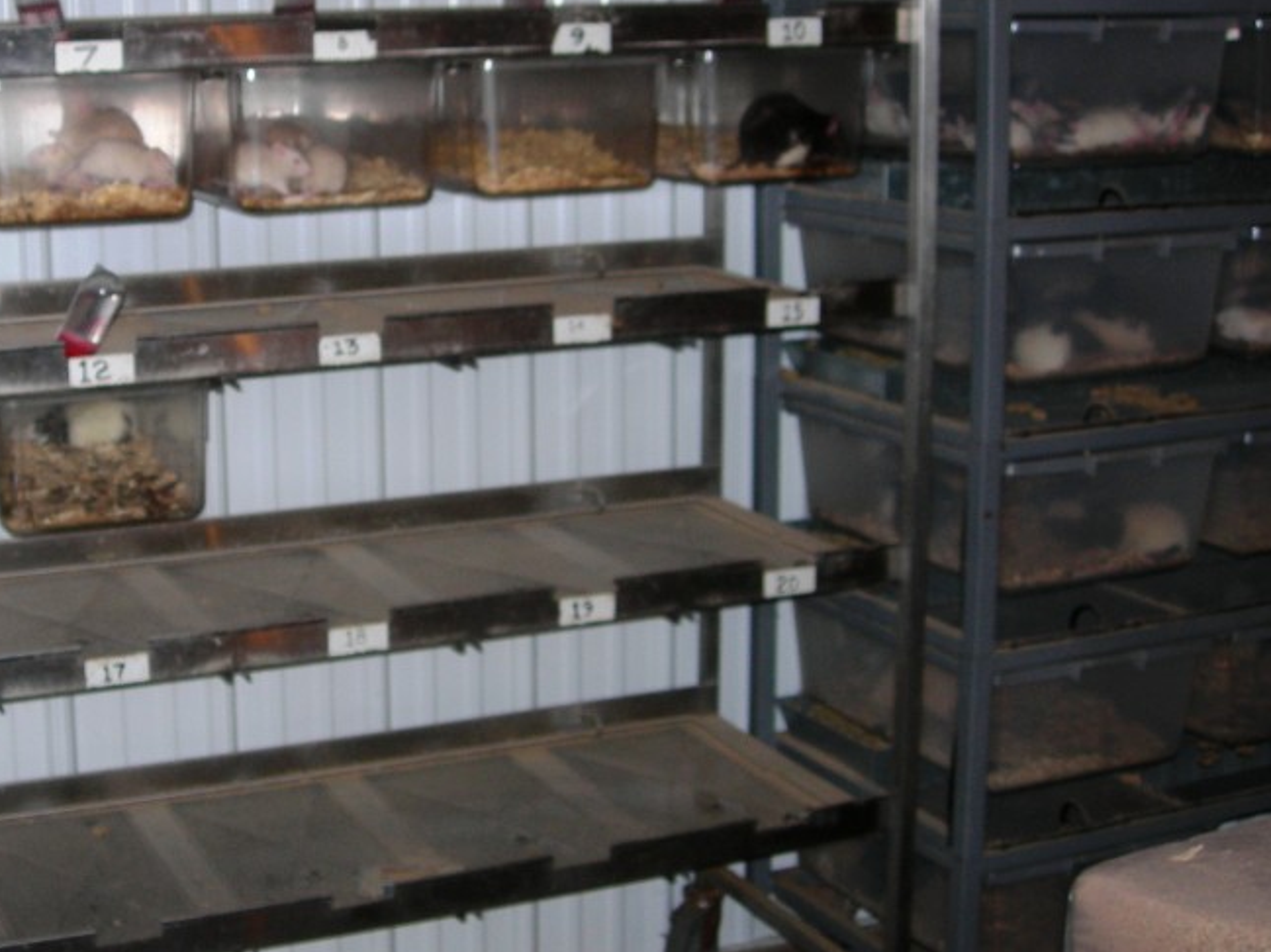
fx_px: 2202
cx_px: 331
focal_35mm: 60
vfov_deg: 24.3
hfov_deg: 31.7
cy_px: 357
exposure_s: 1/60.1
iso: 50
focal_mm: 7.8
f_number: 2.8
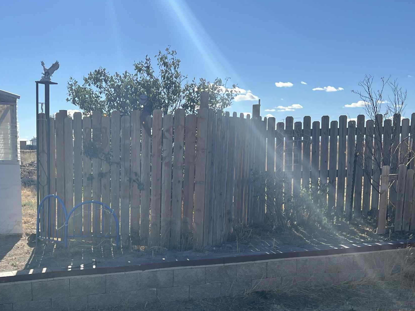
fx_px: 575
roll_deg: +0.5
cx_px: 105
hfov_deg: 38.7
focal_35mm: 48
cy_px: 261
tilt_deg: -10.8
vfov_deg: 29.4
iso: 50
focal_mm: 5.7
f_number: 1.5
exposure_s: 1/3831
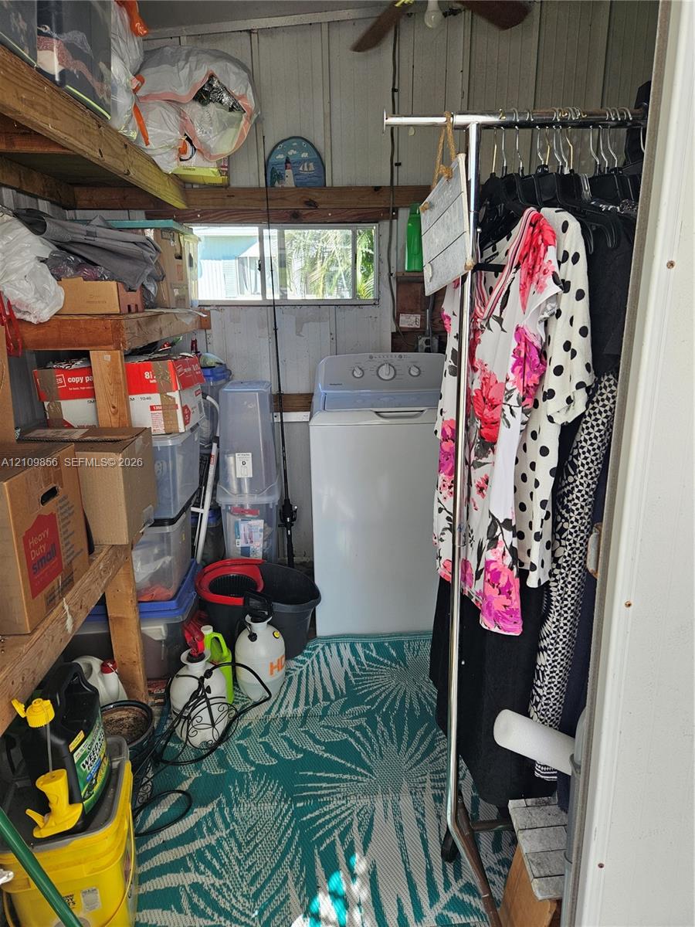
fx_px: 616
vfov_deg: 73.9
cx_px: 348
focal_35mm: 23
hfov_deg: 58.9
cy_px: 464
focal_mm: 5.4
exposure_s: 1/180
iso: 40
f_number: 1.8
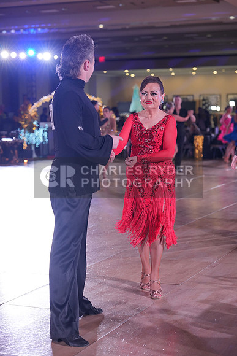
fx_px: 740
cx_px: 118
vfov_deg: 27.0
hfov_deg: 18.2
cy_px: 178
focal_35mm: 75
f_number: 3.5
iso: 1250
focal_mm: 75
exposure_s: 1/400
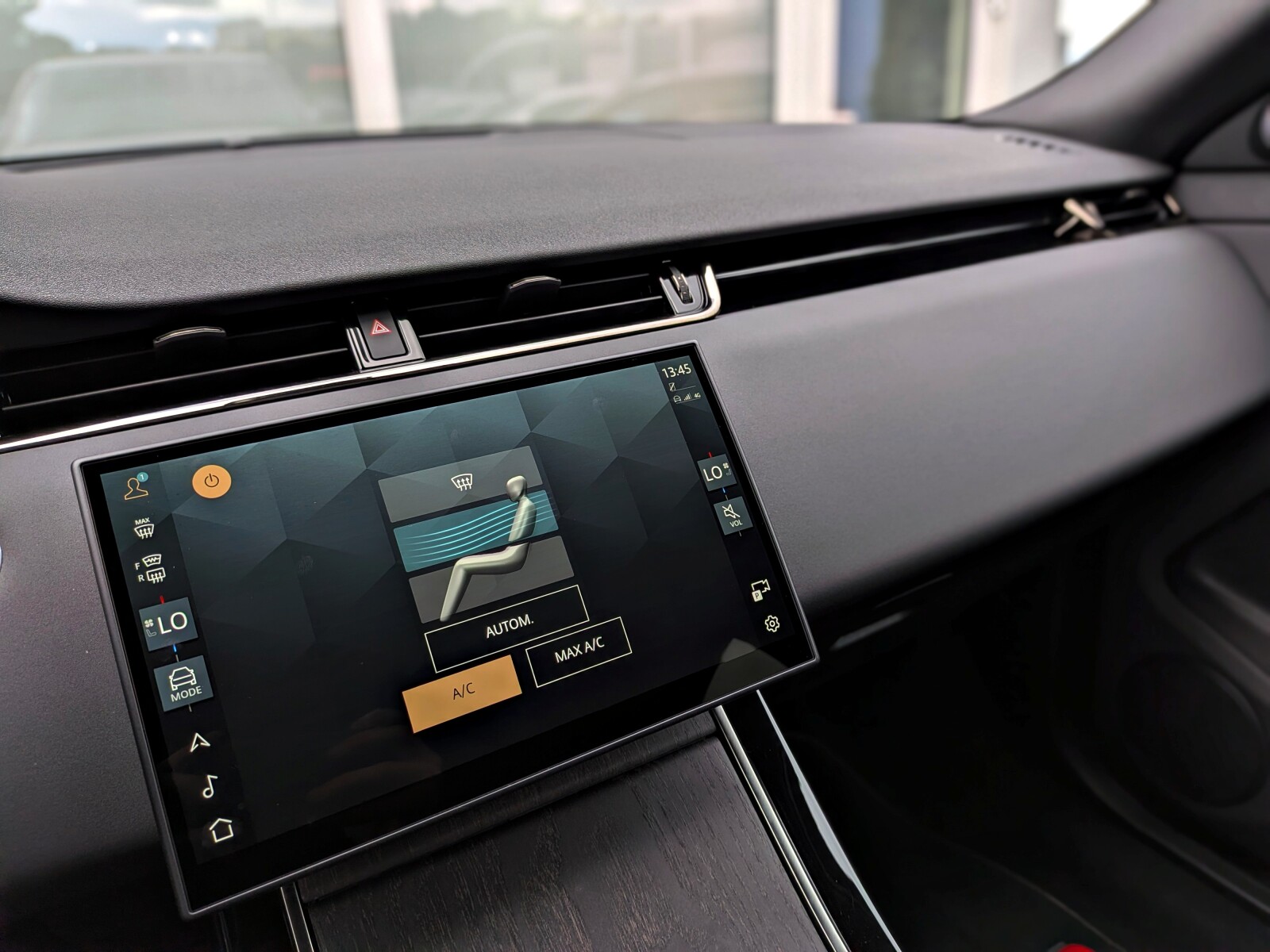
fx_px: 881
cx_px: 635
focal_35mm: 24
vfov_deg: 56.8
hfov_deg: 71.6
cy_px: 476
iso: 43
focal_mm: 4.53
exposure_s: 1/195
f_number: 1.7
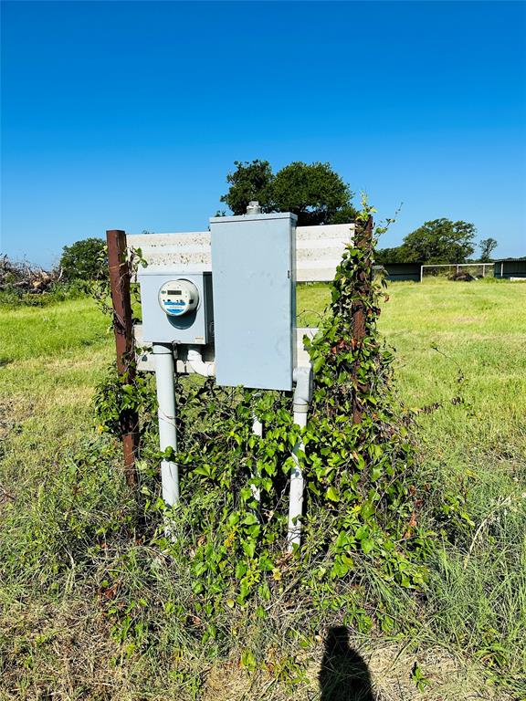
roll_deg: +0.8
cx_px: 263
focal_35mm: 24
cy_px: 350
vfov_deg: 71.6
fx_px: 486
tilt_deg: -9.4
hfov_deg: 56.8
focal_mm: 6.86
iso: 80
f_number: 1.78
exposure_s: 1/6623
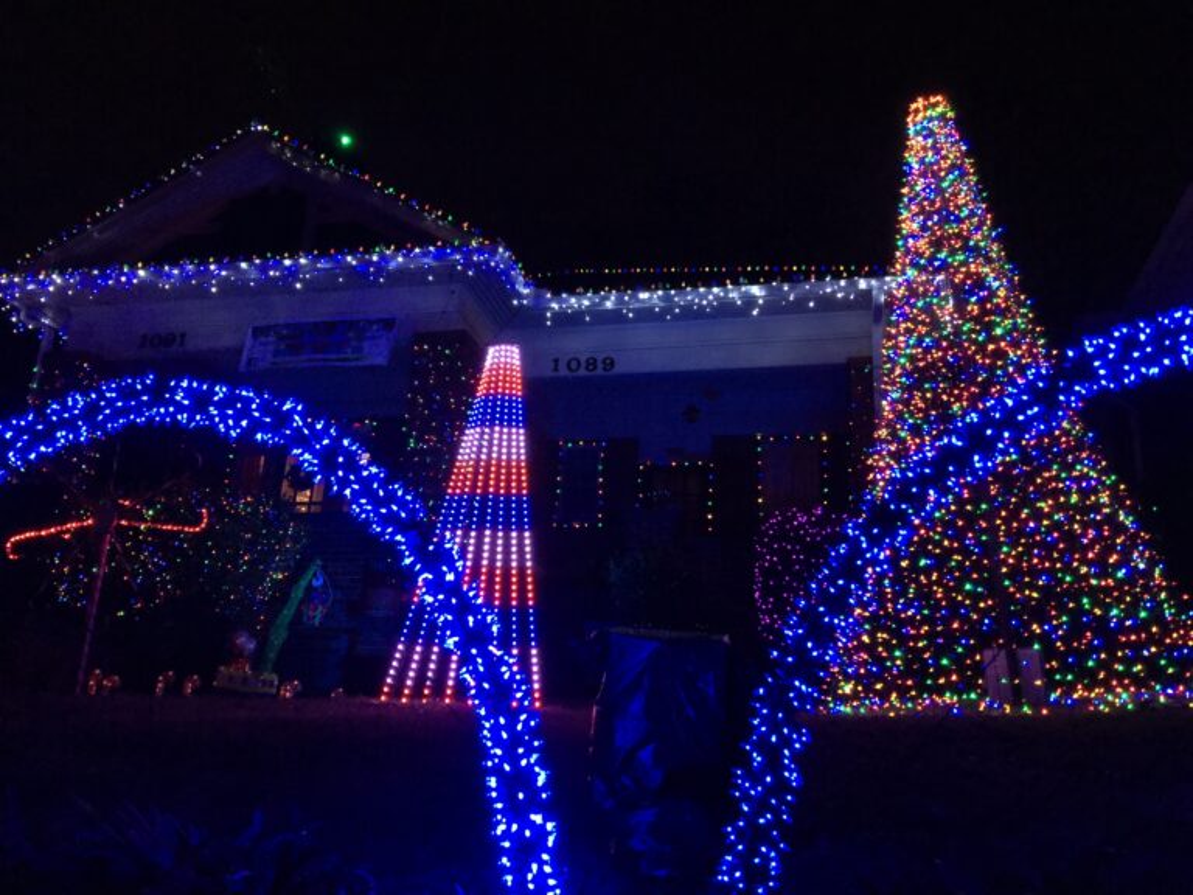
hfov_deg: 61.7
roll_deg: -4.5
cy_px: 448
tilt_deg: +18.5
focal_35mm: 29
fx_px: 999
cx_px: 596
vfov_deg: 48.2
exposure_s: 1/4
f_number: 2.2
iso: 80
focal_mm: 4.15
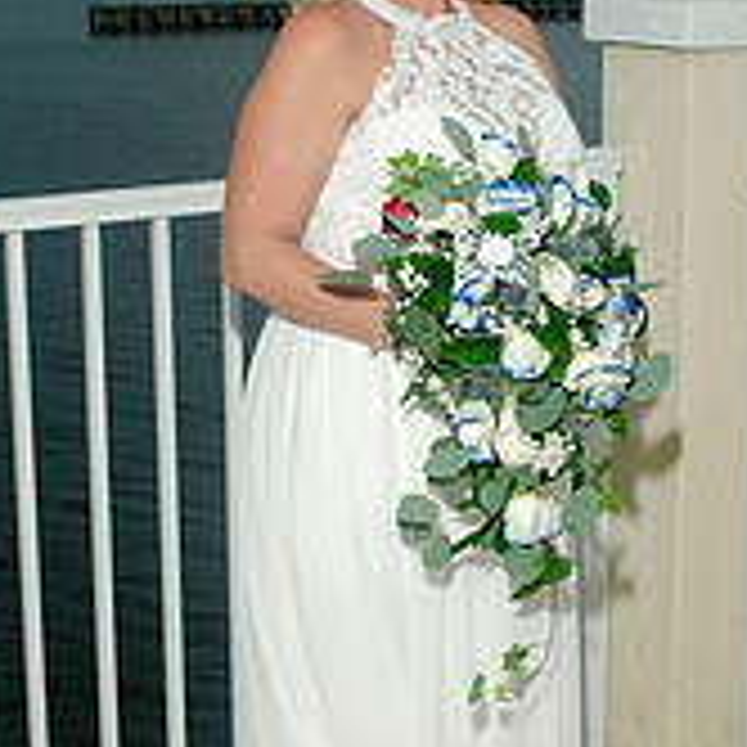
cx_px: 464
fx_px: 1856
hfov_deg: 22.7
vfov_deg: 22.8
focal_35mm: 76
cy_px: 360
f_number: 6.3
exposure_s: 1/250
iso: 200
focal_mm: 22
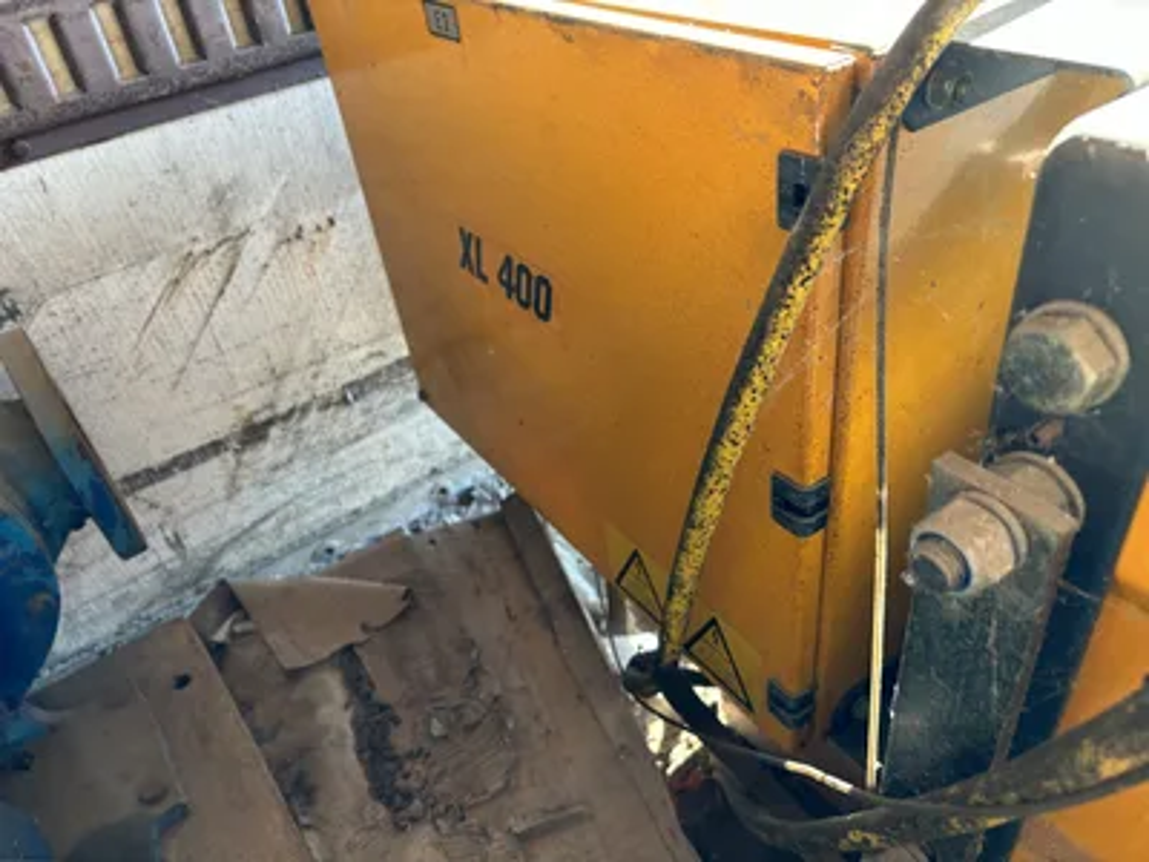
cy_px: 431
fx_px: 863
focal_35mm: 26
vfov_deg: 53.1
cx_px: 574
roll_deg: +12.4
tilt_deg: -35.5
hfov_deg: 67.3
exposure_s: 1/121
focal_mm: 5.96
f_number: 1.6
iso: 80
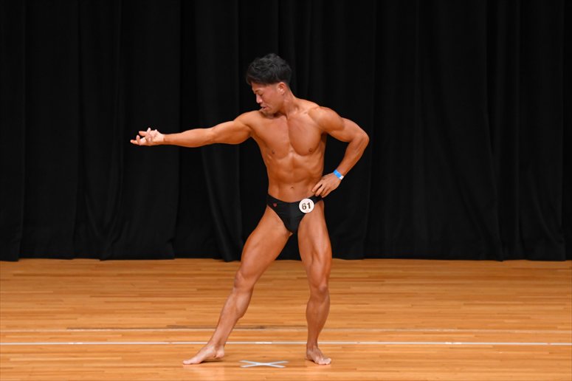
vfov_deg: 4.8
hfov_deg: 7.2
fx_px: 4526
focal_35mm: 285
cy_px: 190
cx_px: 286
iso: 3200
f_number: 5.6
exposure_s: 1/400
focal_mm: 190
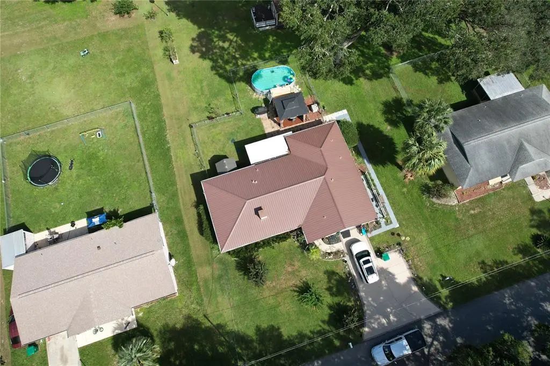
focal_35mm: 22
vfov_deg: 57.1
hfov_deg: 78.6
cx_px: 275
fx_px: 336
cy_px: 183
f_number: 2.8
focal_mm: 8.38
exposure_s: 1/1500
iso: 100
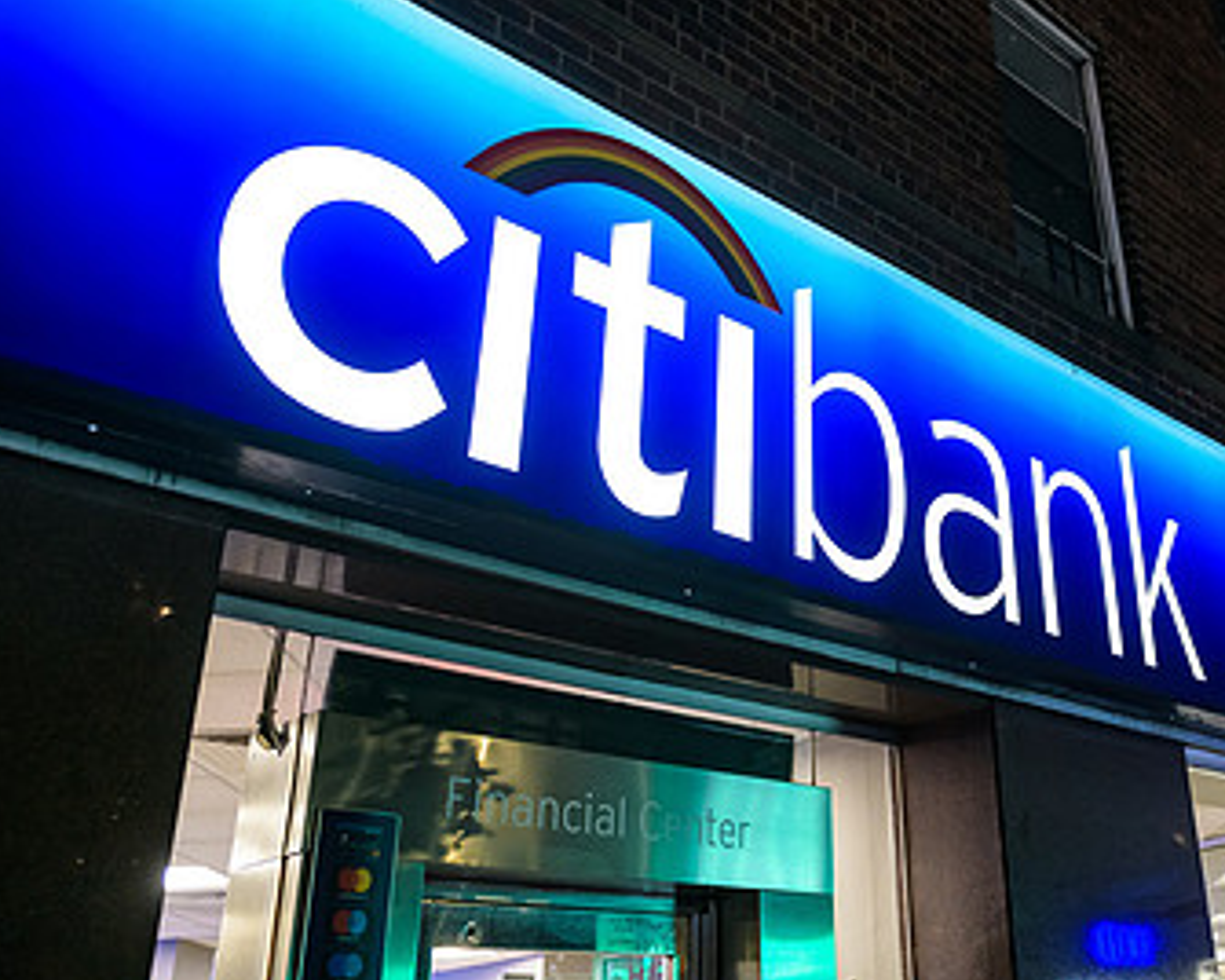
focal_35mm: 39
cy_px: 280
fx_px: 1414
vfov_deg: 37.5
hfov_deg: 45.0
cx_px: 943
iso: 1250
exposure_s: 1/50
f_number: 3.2
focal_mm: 24
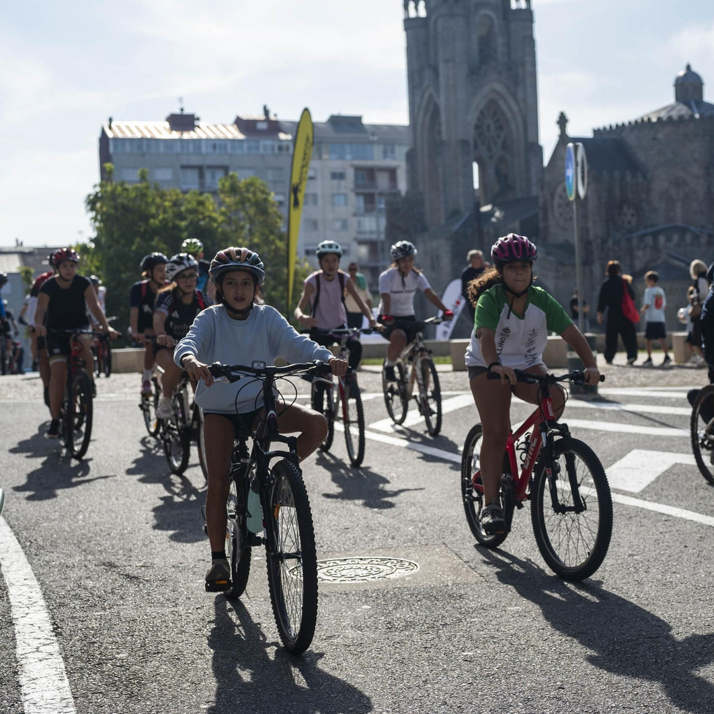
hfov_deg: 26.7
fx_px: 1494
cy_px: 357
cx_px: 496
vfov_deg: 26.9
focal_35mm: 64
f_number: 4
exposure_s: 1/1250
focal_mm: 50
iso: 100
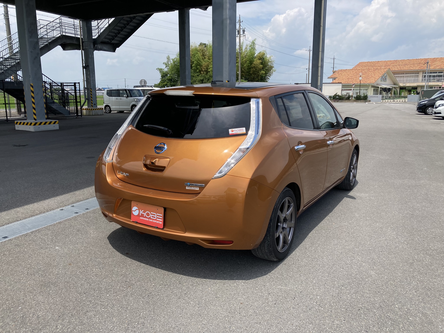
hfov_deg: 63.4
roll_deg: -0.9
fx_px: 359
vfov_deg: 49.7
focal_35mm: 28
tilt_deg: -9.5
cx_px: 222
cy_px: 166
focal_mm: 3.99
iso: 20
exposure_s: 1/1567
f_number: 1.8
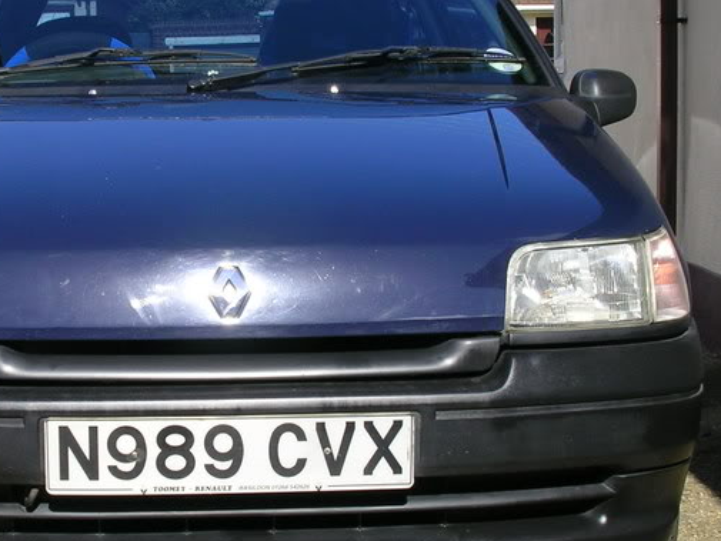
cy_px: 267
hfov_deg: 23.2
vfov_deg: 17.6
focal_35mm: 84
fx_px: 1750
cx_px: 231
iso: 50
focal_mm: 8
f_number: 6.4
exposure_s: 1/206
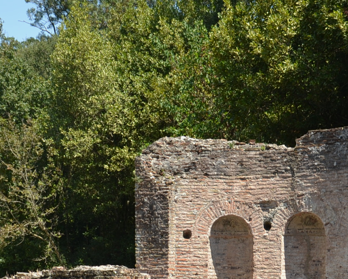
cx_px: 126
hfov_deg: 19.9
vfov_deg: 15.6
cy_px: 295
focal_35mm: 96
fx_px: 992
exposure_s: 1/125
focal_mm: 25
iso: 100
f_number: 5.6
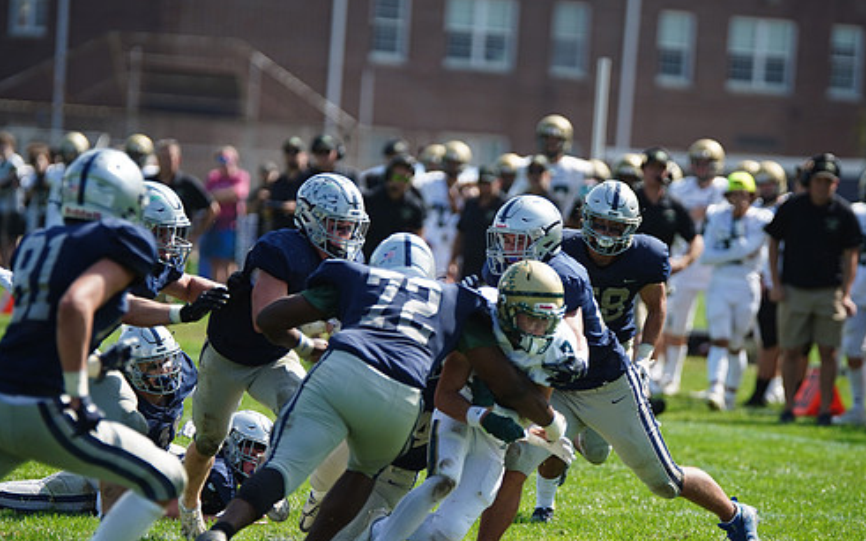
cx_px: 436
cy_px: 322
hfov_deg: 7.4
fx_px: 6656
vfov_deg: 4.7
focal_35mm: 282
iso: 400
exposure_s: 1/3200
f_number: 2.8
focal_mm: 234
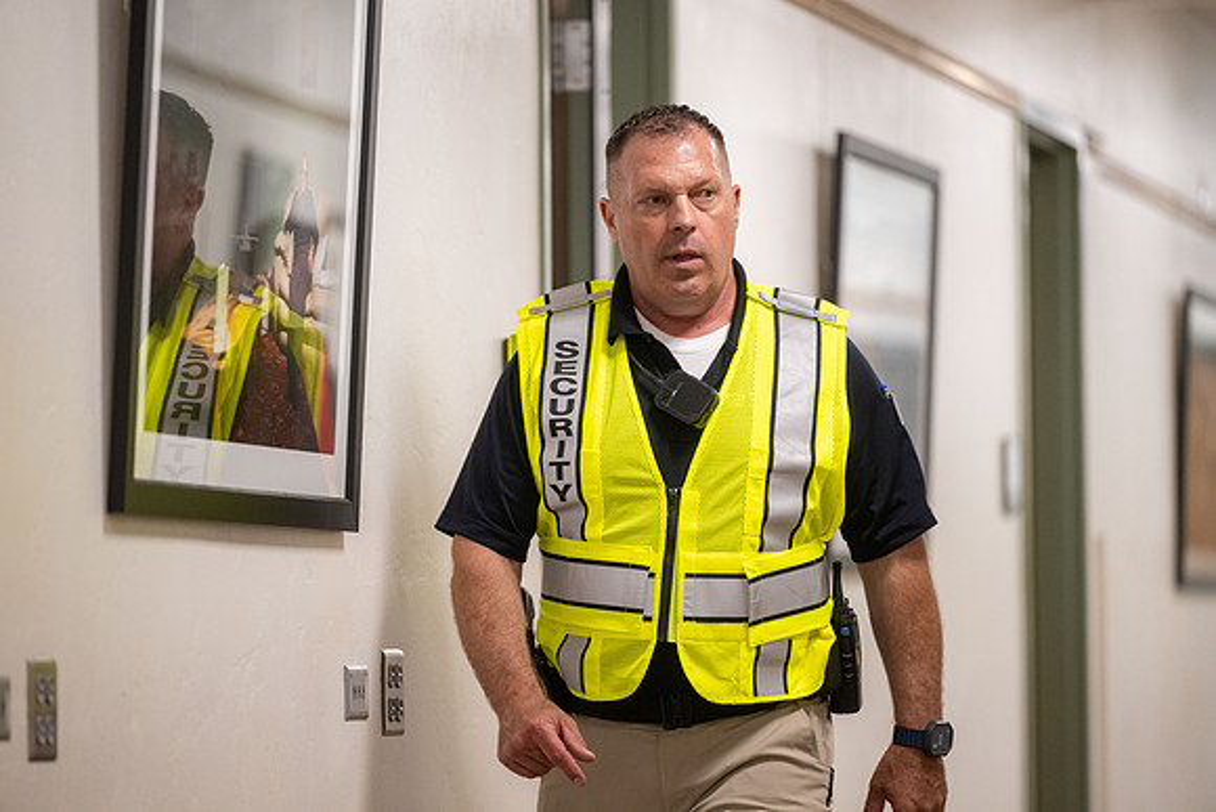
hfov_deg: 10.3
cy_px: 406
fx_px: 6757
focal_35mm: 200
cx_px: 608
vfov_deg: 6.9
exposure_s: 1/500
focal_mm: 200
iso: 2000
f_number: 2.8
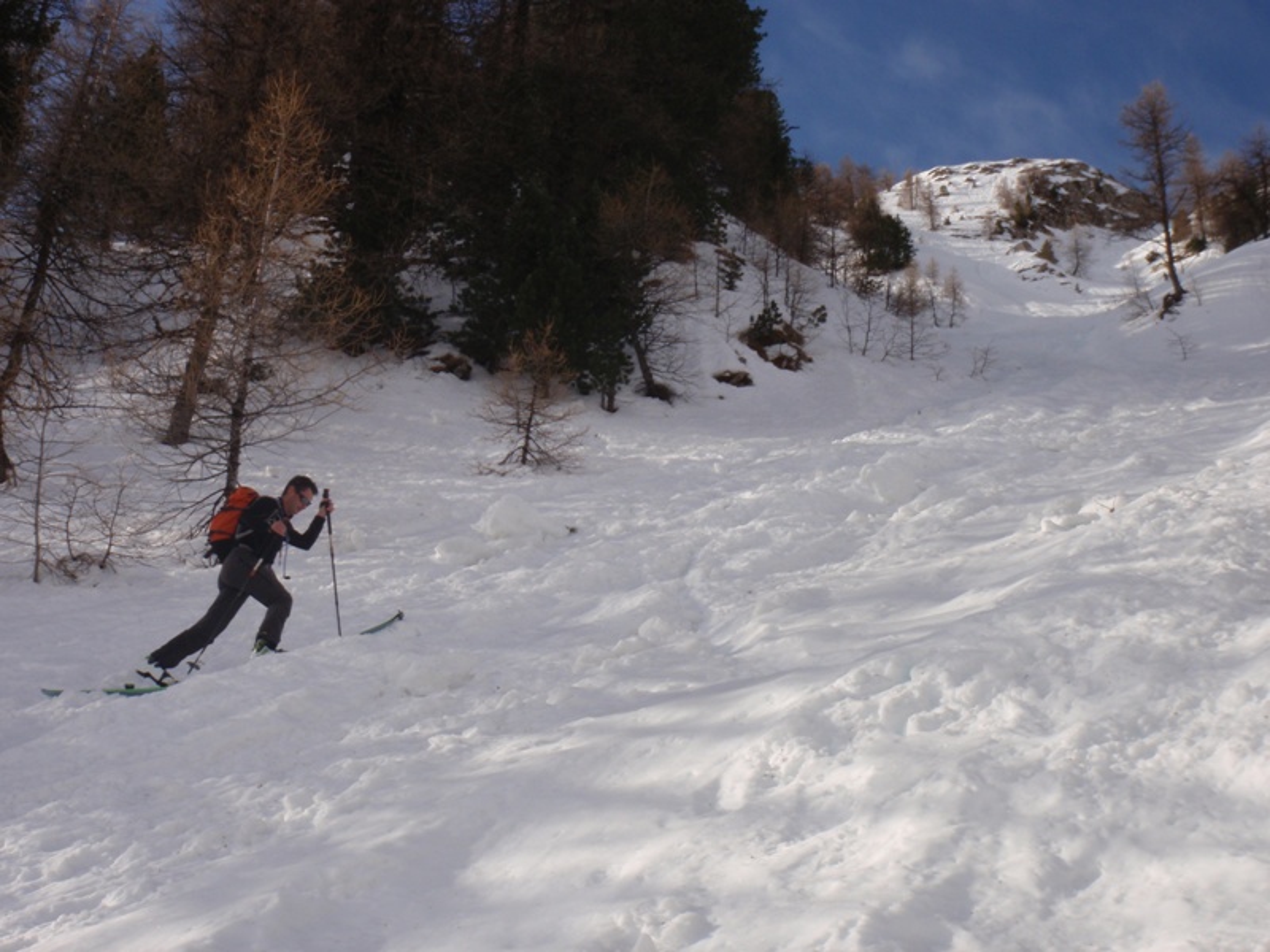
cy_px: 476
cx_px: 635
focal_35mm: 49
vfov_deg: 29.7
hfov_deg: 38.9
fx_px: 1798
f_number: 6.3
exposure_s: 1/250
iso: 64
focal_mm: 8.89
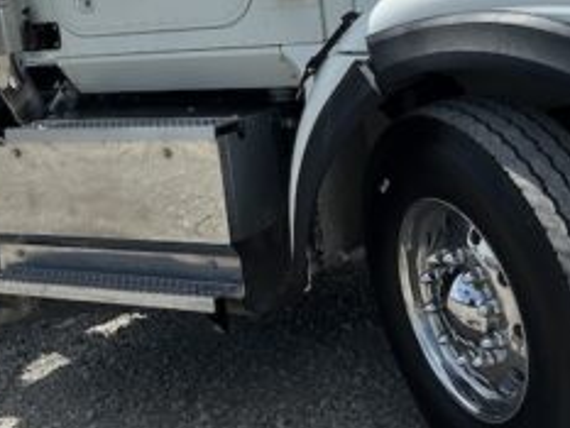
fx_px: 1302
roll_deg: +9.5
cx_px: 198
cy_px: -42
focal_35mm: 79
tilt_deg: -0.8
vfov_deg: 18.0
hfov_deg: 24.6
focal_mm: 6.86
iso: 80
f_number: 1.78
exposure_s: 1/7042
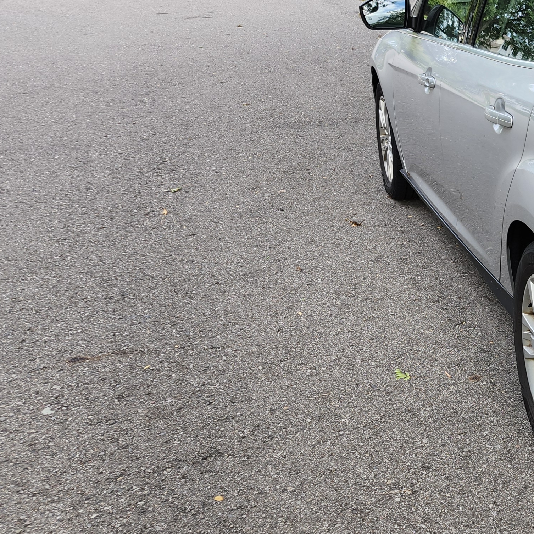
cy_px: 207
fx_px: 942
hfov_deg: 26.9
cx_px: 688
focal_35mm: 54
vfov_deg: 31.5
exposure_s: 1/180
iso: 50
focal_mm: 5.54
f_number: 1.8
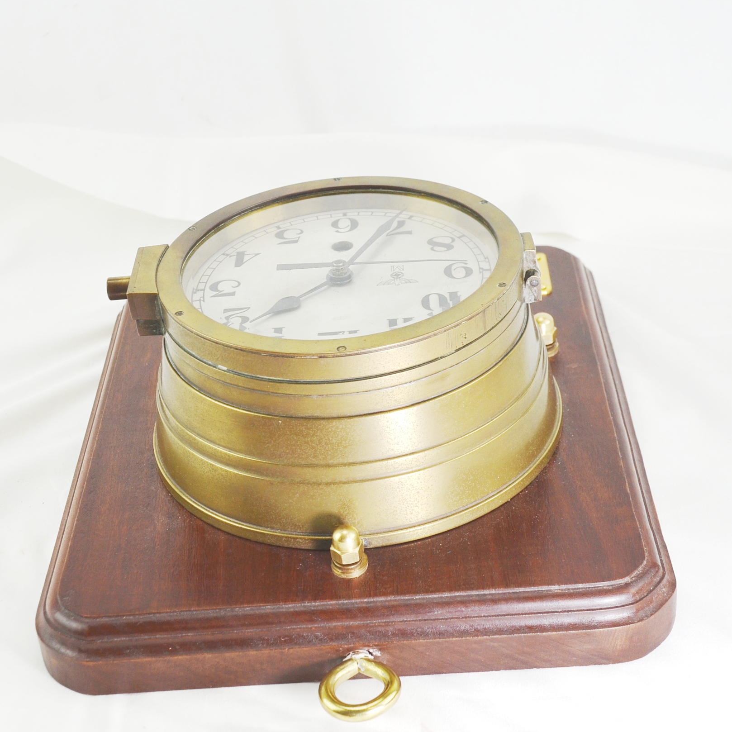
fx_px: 1483
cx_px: 355
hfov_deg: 27.7
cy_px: 367
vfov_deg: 27.7
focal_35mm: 62
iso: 220
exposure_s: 1/125
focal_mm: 32
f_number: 5.6
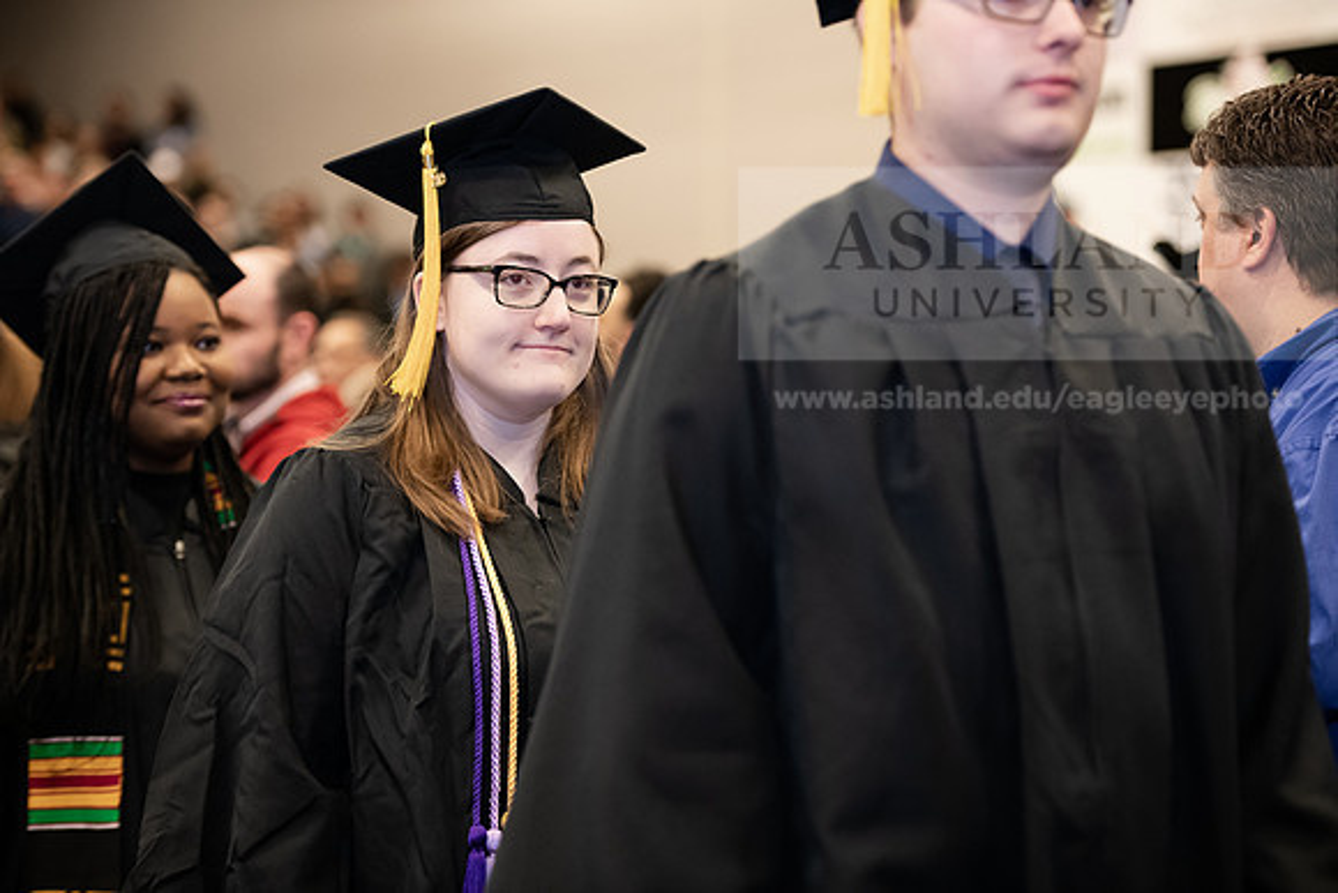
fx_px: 3792
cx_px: 669
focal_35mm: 102
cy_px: 446
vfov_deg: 13.4
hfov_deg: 20.0
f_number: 3.2
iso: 2000
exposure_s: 1/200
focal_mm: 102
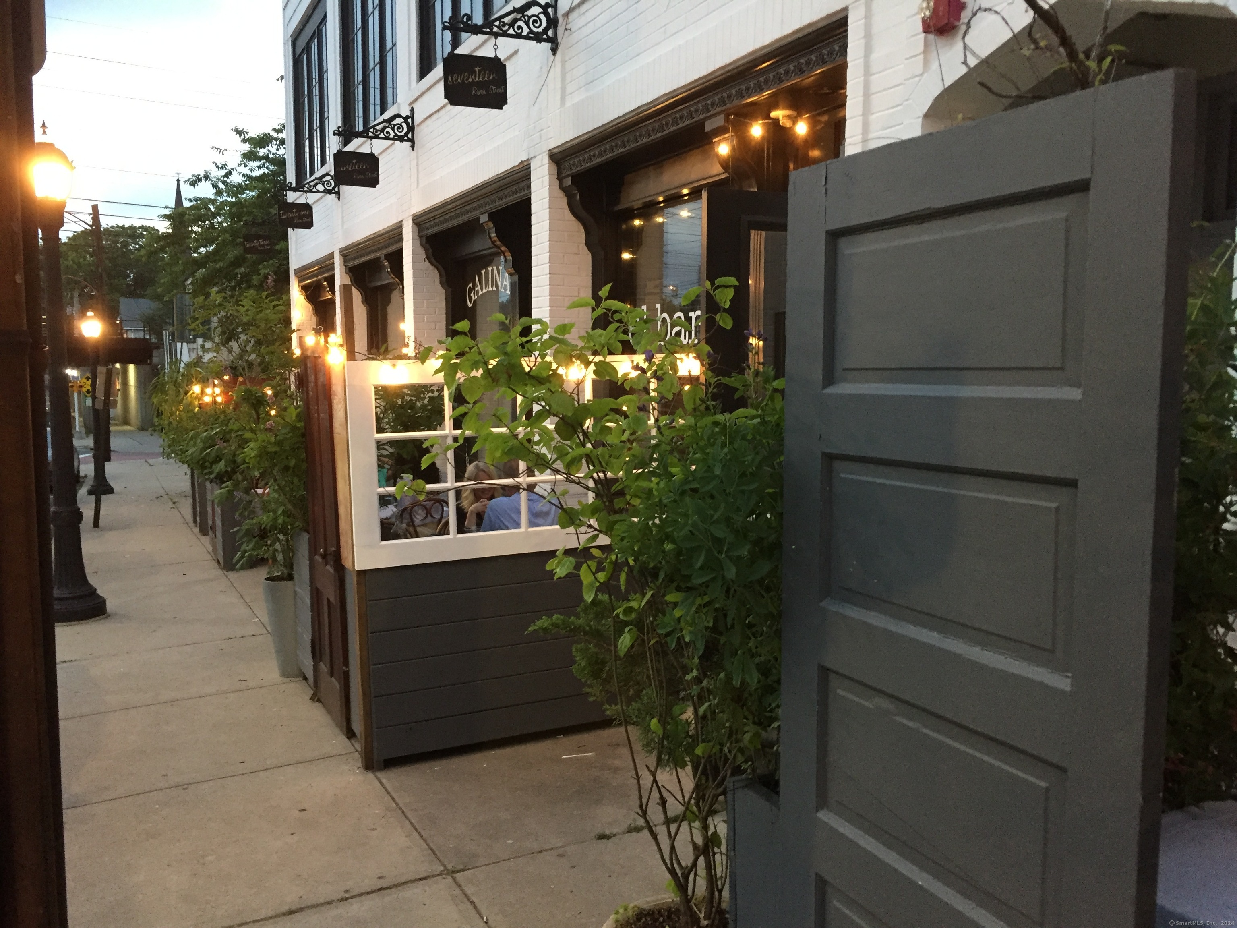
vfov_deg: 48.2
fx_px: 1036
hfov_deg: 61.7
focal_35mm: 29
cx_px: 618
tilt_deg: -3.9
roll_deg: -1.0
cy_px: 464
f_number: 2.2
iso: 250
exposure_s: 1/24
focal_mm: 4.15
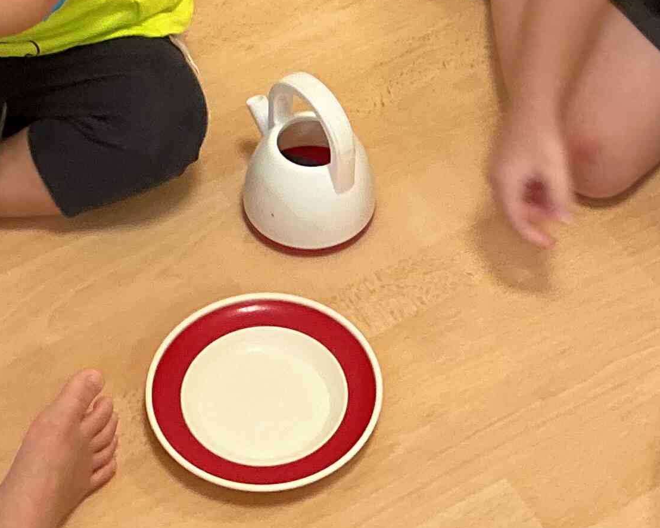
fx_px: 2012
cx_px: 407
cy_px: -51
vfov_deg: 14.6
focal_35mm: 103
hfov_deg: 18.6
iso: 32
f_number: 1.8
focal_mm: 3
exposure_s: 1/60
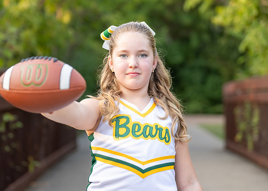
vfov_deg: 13.0
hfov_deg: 18.2
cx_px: 129
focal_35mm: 110
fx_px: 836
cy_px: 76
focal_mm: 86
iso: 640
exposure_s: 1/1000
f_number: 2.8
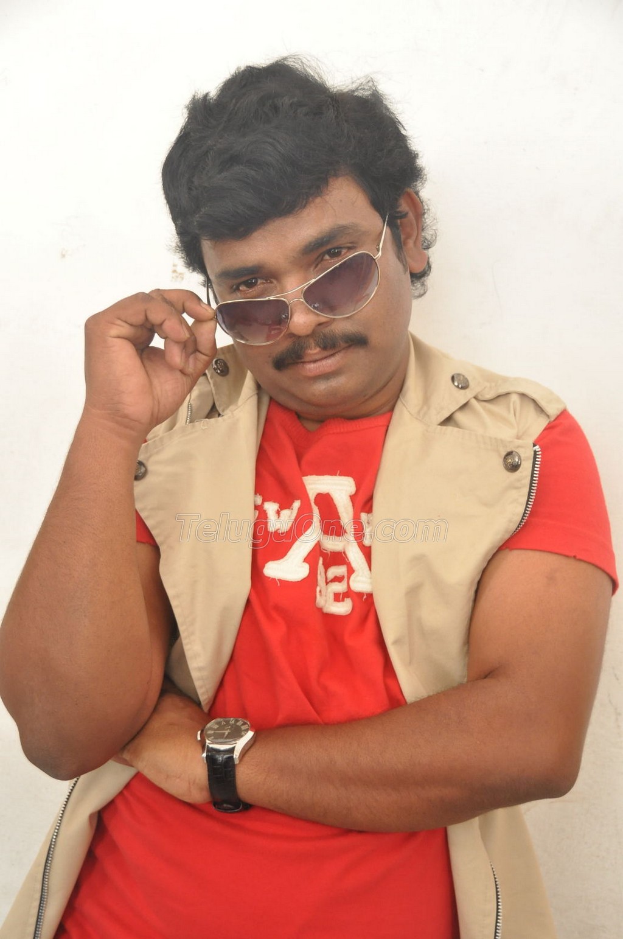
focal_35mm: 52
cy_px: 470
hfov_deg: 25.7
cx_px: 312
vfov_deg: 37.9
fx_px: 1367
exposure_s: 1/80
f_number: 5
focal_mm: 35
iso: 1250
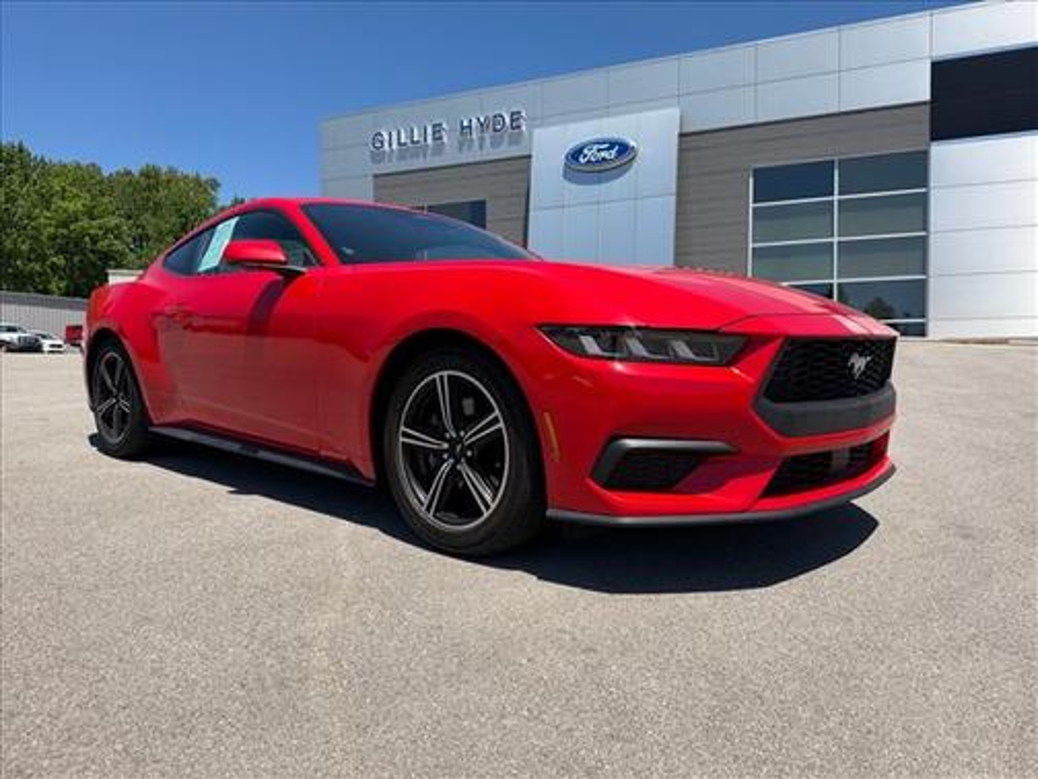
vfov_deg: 56.8
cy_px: 390
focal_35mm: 24
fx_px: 720
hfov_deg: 71.6
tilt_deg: -1.3
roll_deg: +0.6
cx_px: 519
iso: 80
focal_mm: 6.76
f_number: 1.78
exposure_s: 1/4673
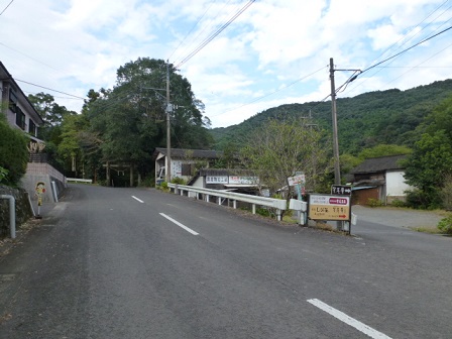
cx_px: 226
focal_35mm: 24
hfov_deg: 71.6
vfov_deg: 56.8
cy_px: 170
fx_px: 313
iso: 160
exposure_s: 1/250
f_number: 4
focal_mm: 4.3
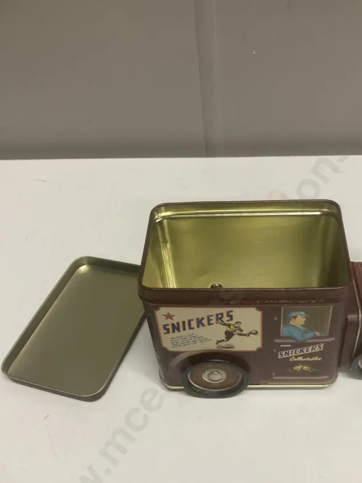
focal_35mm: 37
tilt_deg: -46.8
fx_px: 516
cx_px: 226
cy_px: 300
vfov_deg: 49.7
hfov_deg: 38.4
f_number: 1.8
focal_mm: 3.99
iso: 50
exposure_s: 1/50
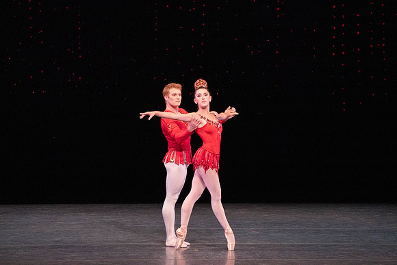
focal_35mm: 345
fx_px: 3805
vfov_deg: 4.0
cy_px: 132
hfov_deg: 6.0
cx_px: 198
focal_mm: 345
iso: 16000
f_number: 11
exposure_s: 1/500
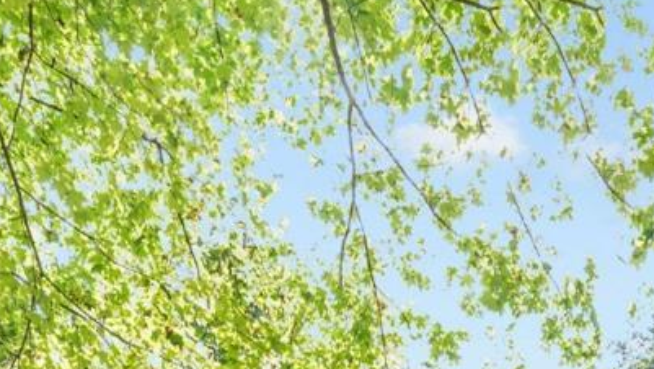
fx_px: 815
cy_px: 731
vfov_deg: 17.9
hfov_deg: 39.3
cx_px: 633
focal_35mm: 47
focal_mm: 12
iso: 320
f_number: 5.6
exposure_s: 1/100
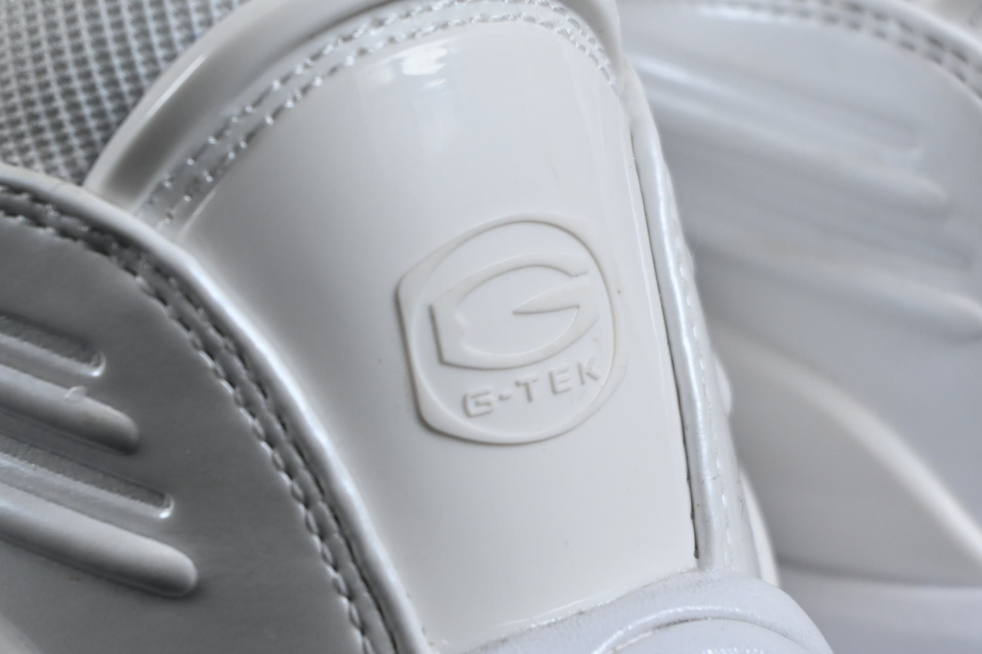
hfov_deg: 27.0
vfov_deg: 18.2
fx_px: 2046
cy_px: 327
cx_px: 491
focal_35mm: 75
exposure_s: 1/200
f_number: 6.3
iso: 400
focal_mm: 50
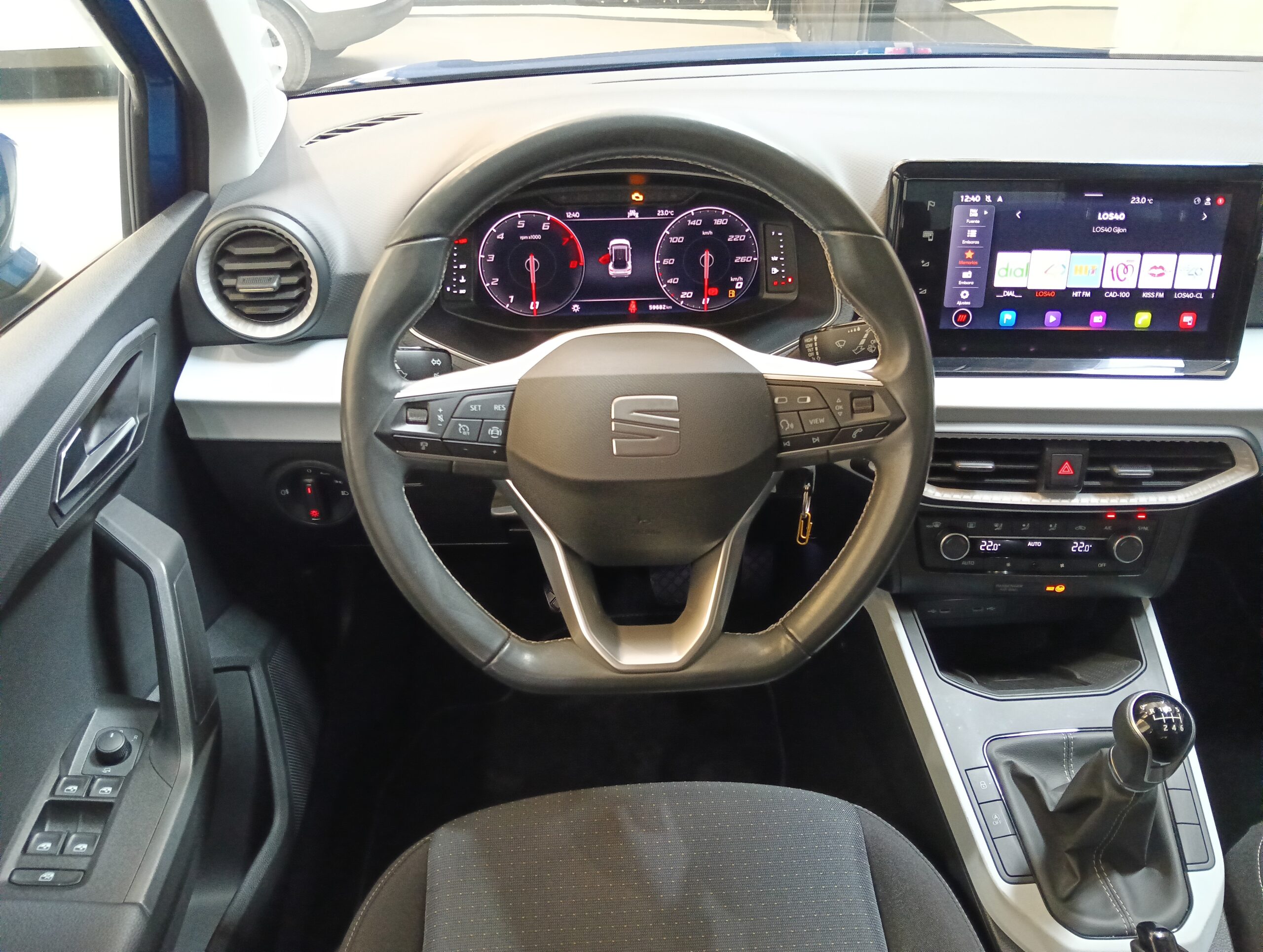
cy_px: 476
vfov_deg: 51.5
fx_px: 987
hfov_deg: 65.2
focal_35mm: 27
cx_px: 632
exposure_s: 1/20
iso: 1250
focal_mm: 3.98
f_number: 16
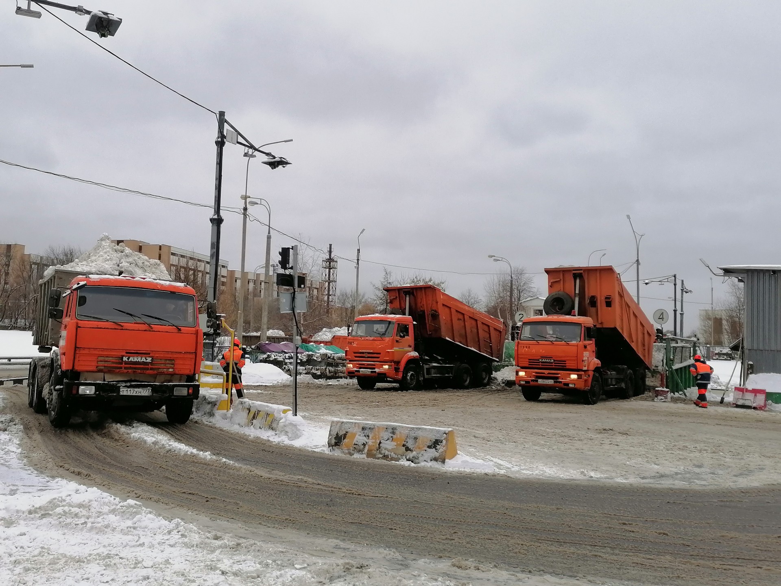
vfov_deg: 38.7
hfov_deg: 50.1
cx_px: 390
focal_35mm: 37
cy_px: 293
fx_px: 835
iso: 50
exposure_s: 1/372
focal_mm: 5.3
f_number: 1.8
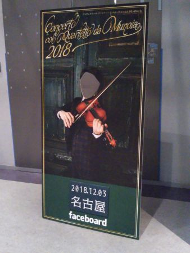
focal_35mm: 30
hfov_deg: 46.8
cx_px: 95
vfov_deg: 59.9
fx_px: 219
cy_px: 126
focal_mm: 4
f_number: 2.2
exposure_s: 1/23
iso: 836
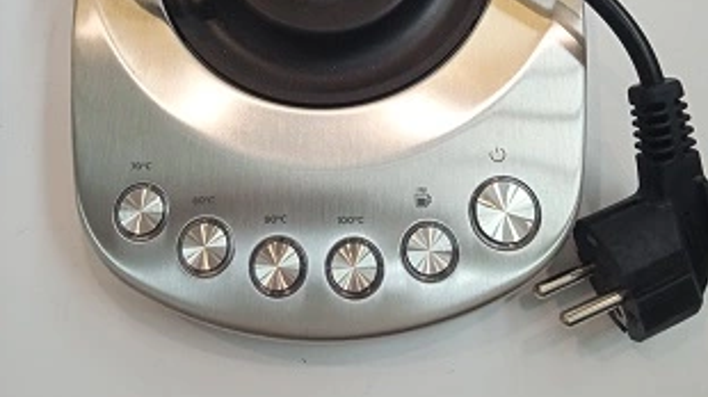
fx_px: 769
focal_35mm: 41
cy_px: 66
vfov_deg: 28.2
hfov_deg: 49.4
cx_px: 354
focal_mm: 3.43
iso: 373
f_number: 2.2
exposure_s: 1/33.3
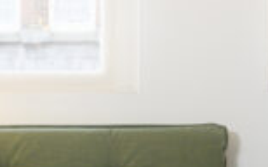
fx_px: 1518
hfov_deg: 9.9
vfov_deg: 6.2
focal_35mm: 208
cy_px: 218
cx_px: -71
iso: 800
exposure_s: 1/160
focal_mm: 41
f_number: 4.5
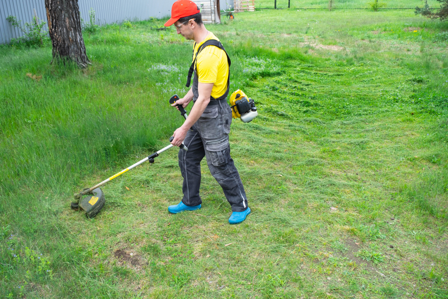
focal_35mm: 32
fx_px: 398
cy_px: 150
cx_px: 224
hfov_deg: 58.7
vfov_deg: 41.1
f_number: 5
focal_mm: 21.2
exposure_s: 1/160
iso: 160
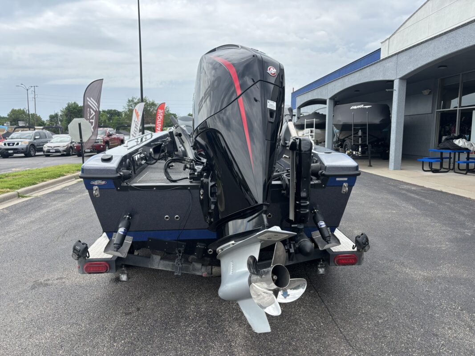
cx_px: 238
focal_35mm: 26
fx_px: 357
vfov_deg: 53.1
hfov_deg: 67.3
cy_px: 178
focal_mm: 5.96
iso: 50
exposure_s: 1/1295
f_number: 1.6
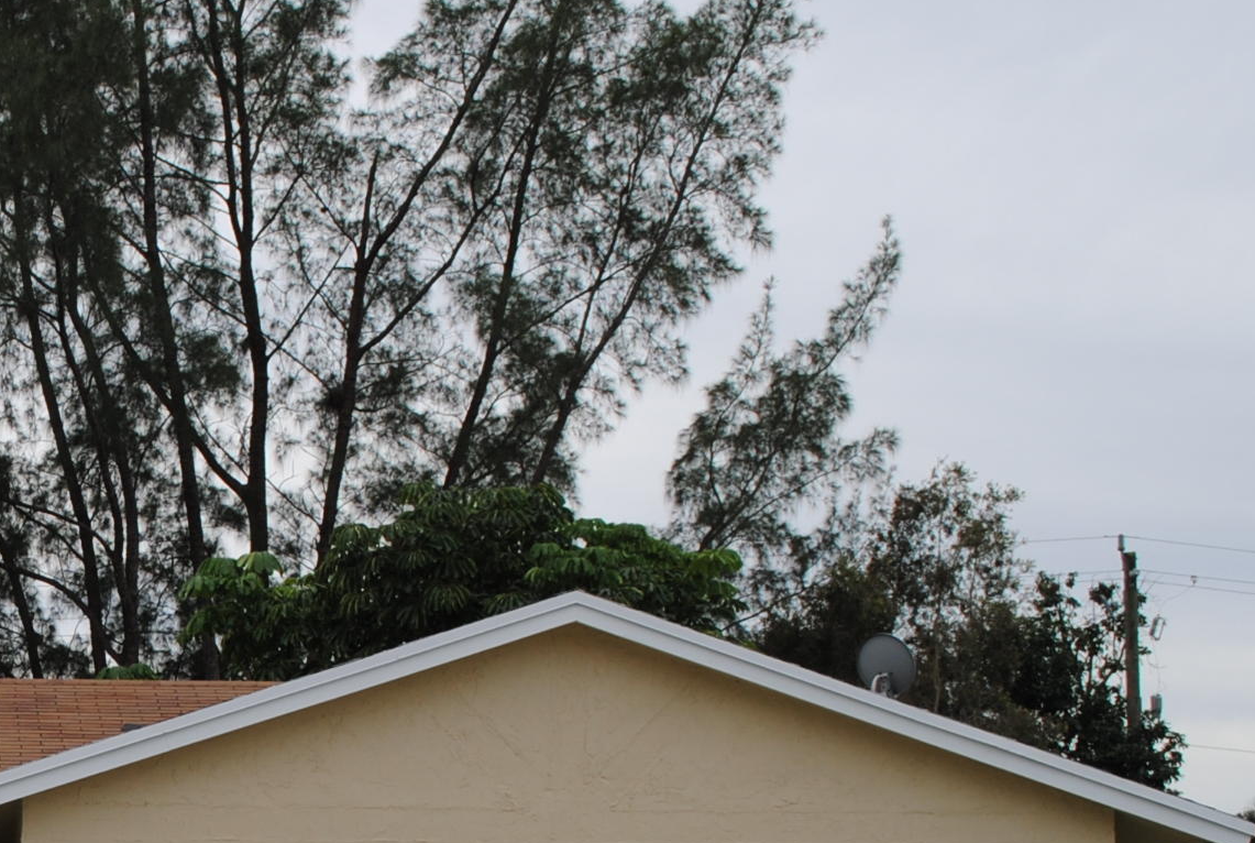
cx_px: -174
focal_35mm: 99
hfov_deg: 19.6
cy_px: 871
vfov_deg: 13.7
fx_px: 3458
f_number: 9
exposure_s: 1/200
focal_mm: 26
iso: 100
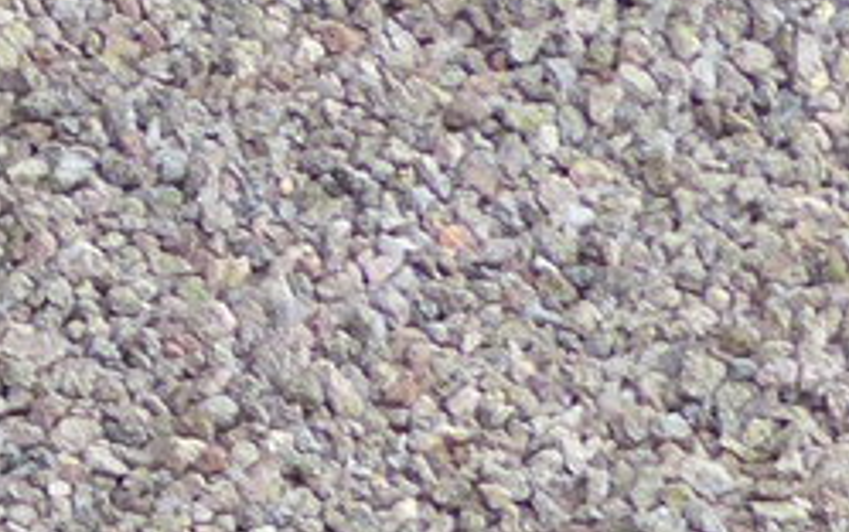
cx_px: -1763
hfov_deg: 6.8
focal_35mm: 279
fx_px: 6460
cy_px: 1528
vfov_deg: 4.5
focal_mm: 7.4
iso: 100
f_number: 4
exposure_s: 1/125
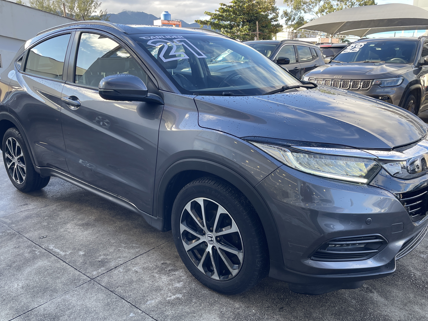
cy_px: 152
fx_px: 359
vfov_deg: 48.2
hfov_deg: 61.7
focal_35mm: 29
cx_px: 219
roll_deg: +0.1
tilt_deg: -15.2
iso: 32
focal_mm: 5.1
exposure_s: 1/242
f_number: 1.6
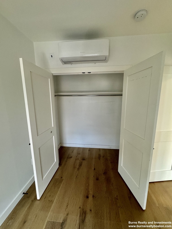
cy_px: 114
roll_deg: +0.0
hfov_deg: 85.7
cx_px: 86
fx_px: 93
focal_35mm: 14
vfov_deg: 102.1
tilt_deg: -10.0
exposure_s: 1/120
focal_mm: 2.22
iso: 250
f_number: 2.2
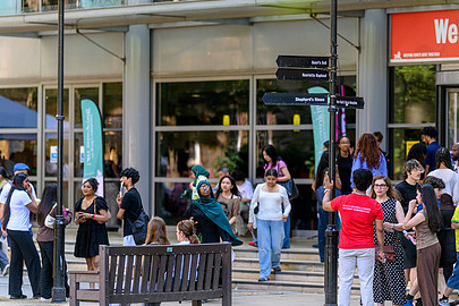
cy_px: 168
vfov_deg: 7.1
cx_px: 308
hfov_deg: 10.6
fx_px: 2473
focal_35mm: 194
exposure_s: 1/2000
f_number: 1.8
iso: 1000
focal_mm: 135
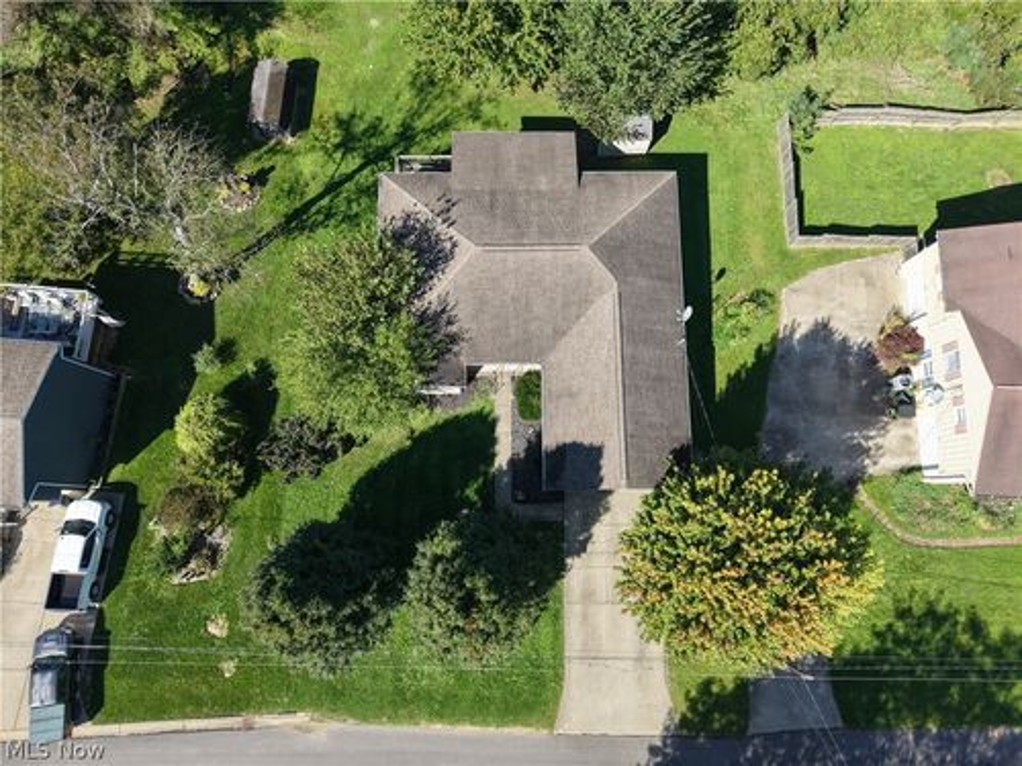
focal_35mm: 24
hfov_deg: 71.6
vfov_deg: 56.8
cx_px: 511
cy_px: 383
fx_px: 709
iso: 240
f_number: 1.8
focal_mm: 8.67
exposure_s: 1/2500
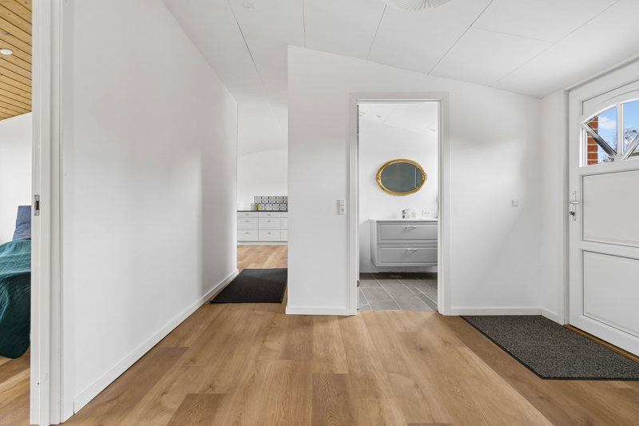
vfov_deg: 67.4
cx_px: 320
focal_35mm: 18
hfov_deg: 90.0
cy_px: 213
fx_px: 319
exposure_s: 1/15
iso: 200
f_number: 8
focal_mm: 12
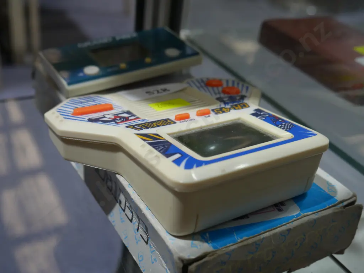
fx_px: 442
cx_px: 182
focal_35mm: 42
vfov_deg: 34.4
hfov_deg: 44.8
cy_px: 136
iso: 320
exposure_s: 1/60
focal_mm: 21
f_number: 4.6
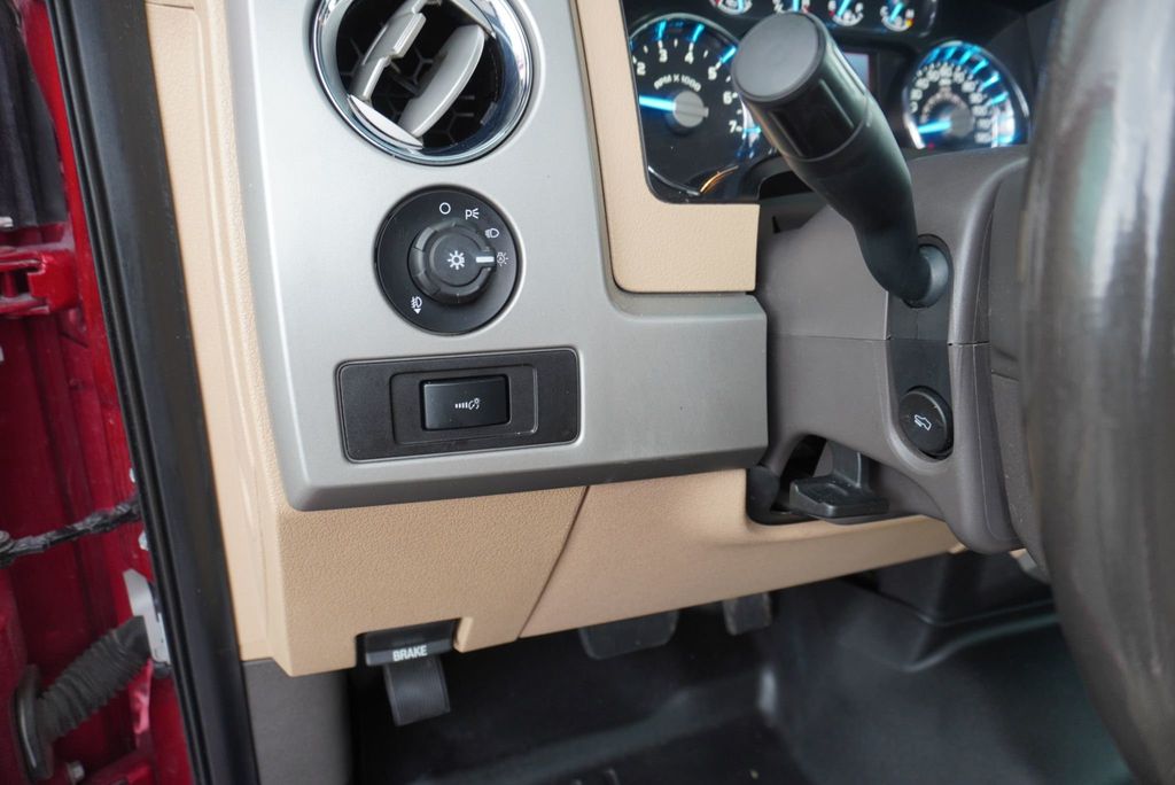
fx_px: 784
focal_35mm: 24
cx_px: 588
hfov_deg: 73.7
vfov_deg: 53.2
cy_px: 392
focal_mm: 16
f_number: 4
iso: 400
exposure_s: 1/60
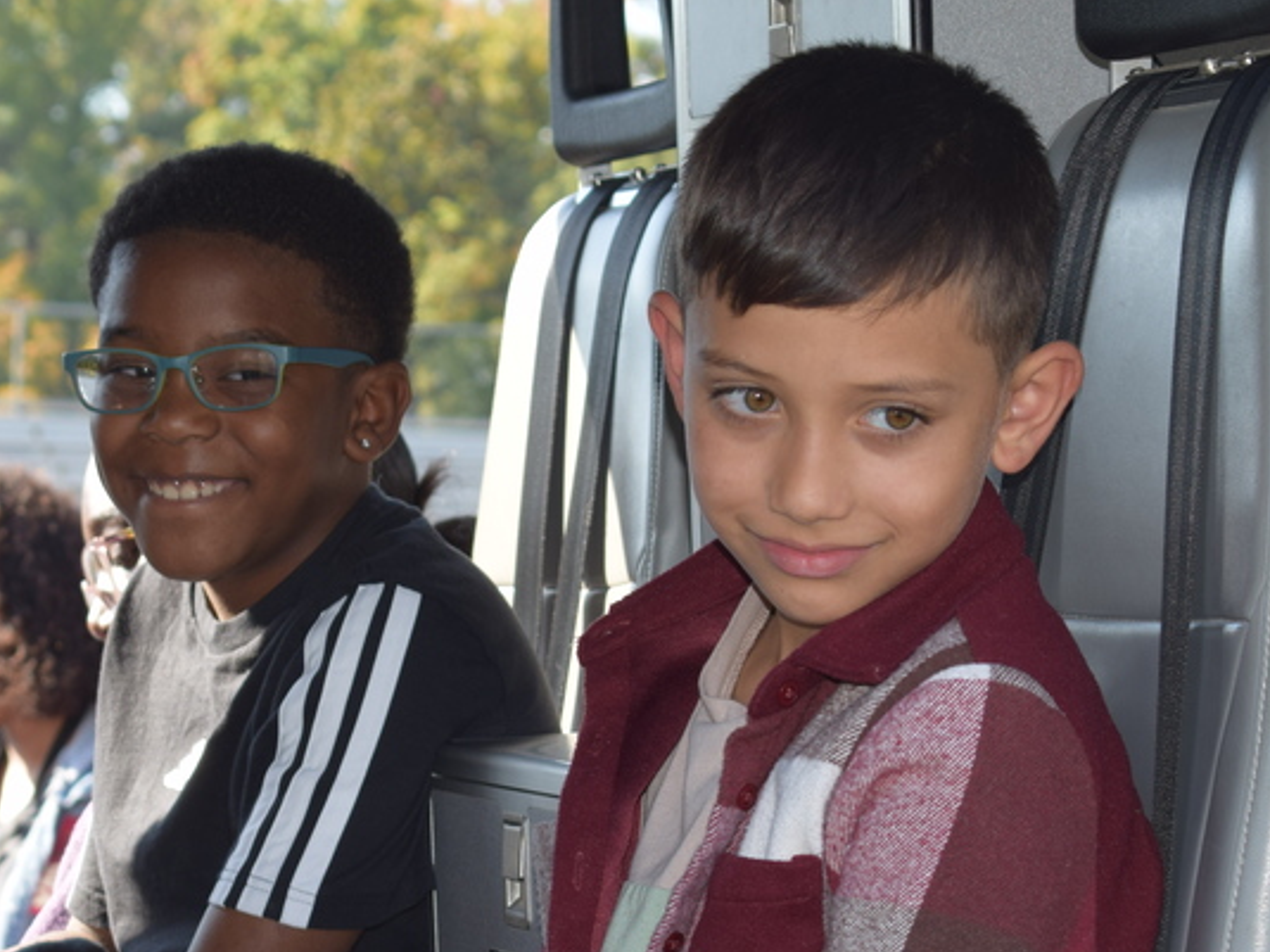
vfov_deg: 9.7
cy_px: 747
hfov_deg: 13.0
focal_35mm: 152
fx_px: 5572
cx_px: 480
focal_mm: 55
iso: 140
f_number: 5.6
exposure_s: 1/125
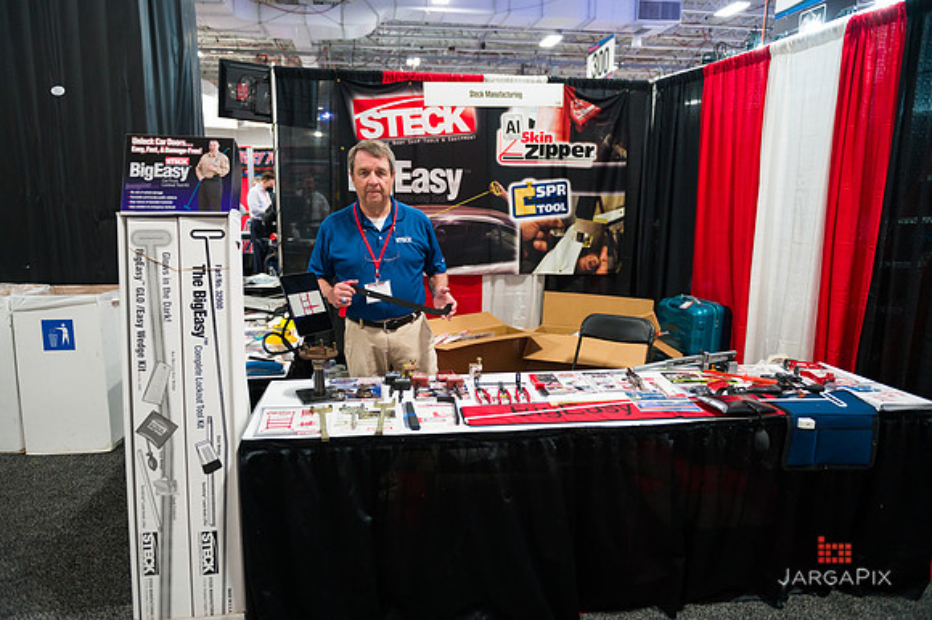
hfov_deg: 73.8
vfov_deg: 53.1
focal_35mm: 24
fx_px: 621
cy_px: 310
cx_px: 466
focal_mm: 24
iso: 3200
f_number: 3.2
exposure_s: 1/200
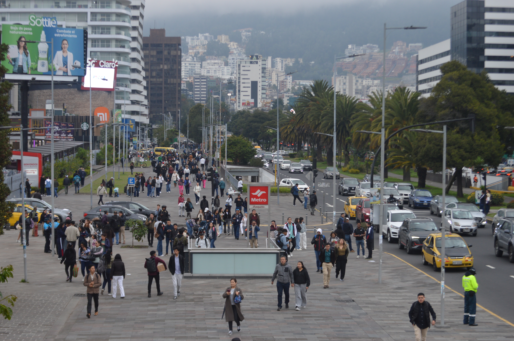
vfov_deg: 16.5
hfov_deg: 24.6
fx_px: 1177
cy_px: 170
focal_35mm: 82
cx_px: 257
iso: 200
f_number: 5.6
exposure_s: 1/125
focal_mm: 55
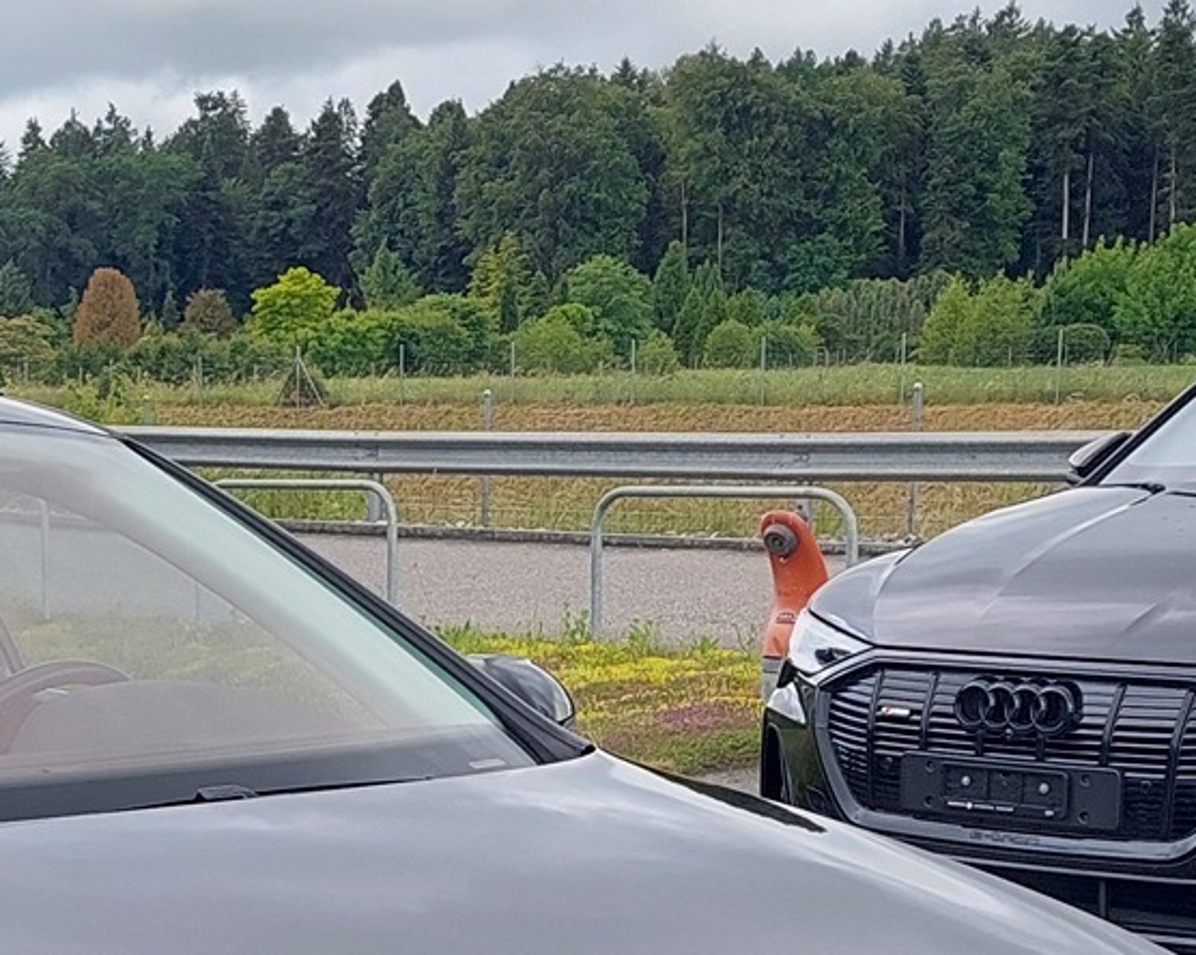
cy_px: 1118
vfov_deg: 17.3
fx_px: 3007
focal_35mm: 85
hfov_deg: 21.6
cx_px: -17
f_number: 1.8
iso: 40
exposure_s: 1/381
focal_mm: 5.23
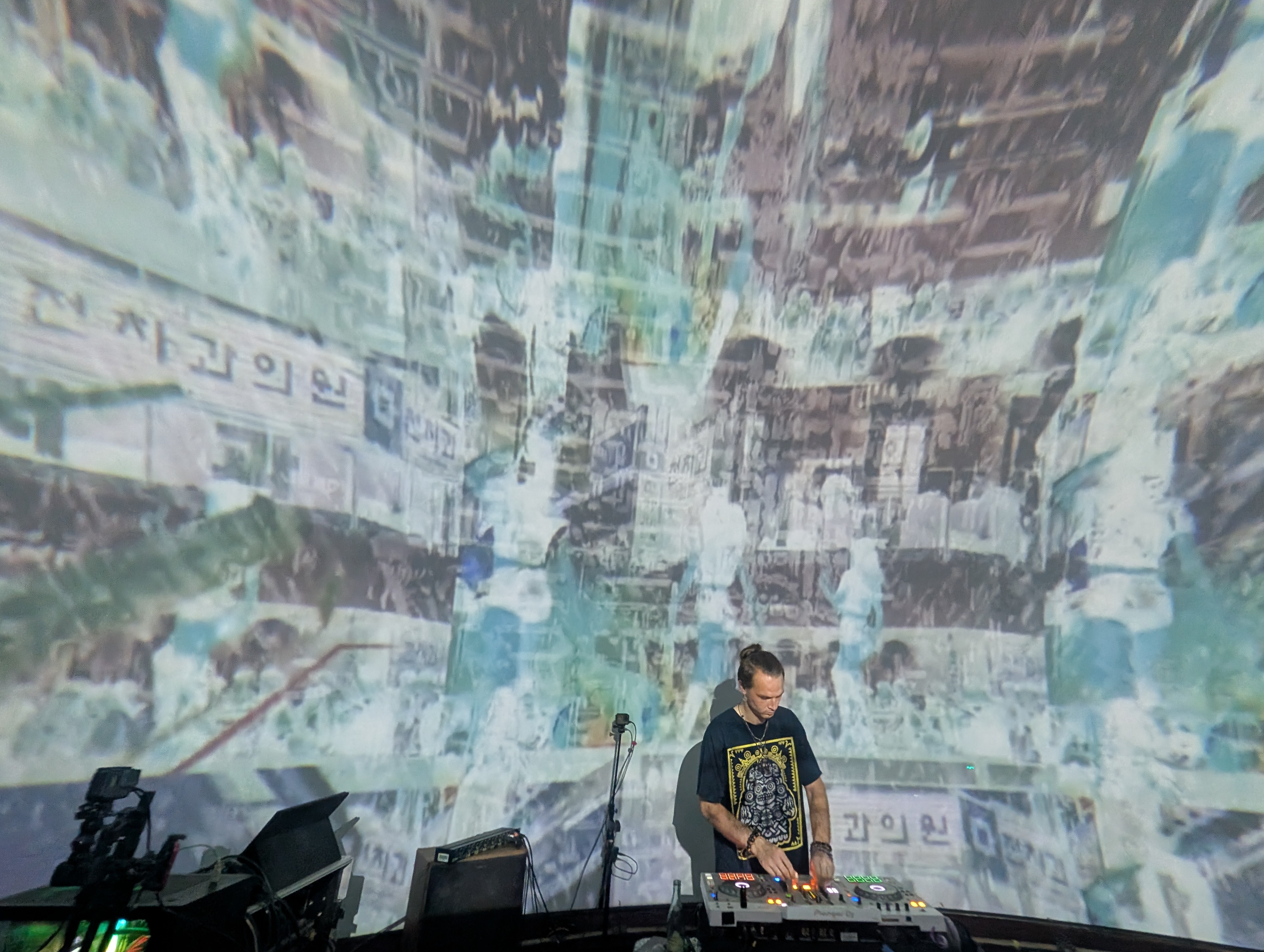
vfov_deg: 90.0
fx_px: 475
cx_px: 673
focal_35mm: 13
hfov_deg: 106.0
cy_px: 496
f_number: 1.7
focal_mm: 2.02
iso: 702
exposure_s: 1/24
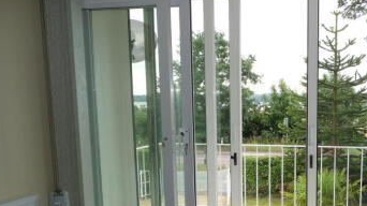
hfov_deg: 39.0
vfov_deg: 22.3
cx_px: 269
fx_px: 506
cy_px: 195
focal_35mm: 52
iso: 100
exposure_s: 1/125
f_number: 3.3
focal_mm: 4.7
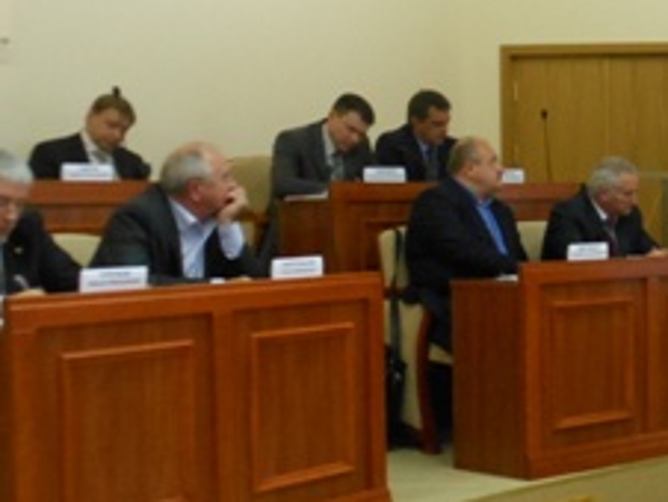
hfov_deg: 21.8
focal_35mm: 82
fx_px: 1584
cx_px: 828
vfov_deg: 18.0
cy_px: 219
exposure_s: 1/30
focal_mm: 5.2
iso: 320
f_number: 3.3
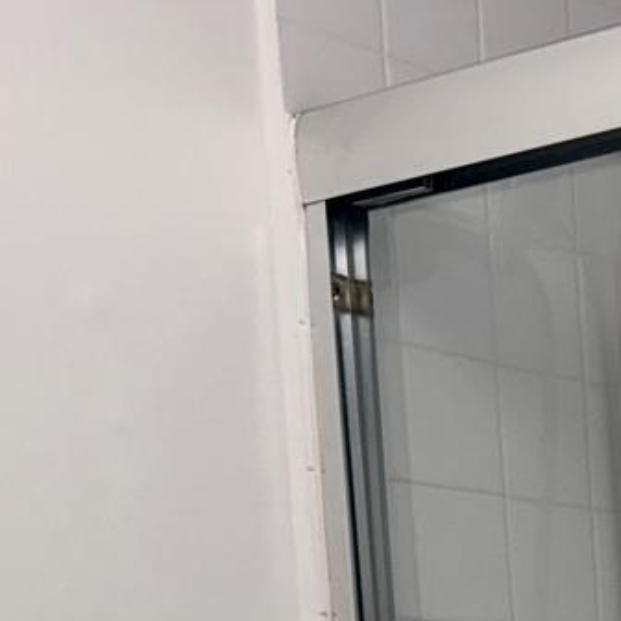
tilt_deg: -8.9
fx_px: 2050
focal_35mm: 101
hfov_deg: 15.7
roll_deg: +2.7
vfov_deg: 15.1
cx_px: 961
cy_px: 1092
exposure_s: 1/120
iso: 64
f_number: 1.78
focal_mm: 6.76
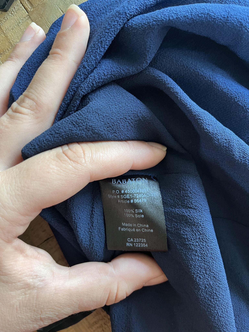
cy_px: 166
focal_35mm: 26
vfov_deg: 67.3
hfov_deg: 53.1
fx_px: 249
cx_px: 124
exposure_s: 1/50
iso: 250
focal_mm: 5.1
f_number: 1.6
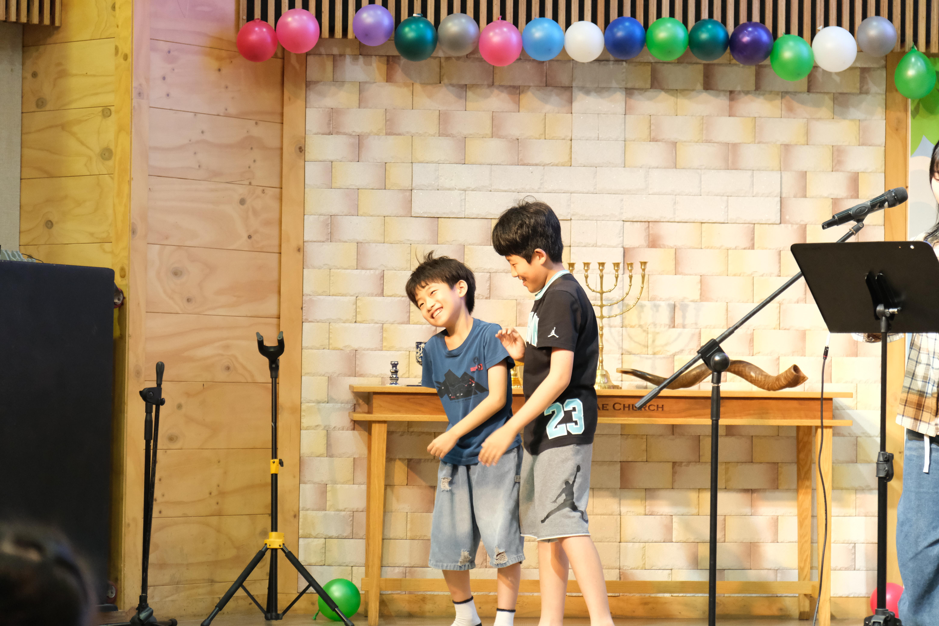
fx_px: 2739
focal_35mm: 105
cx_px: 470
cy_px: 313
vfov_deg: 13.0
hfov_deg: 19.5
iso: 3200
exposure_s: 1/320
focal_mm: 70
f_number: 2.8
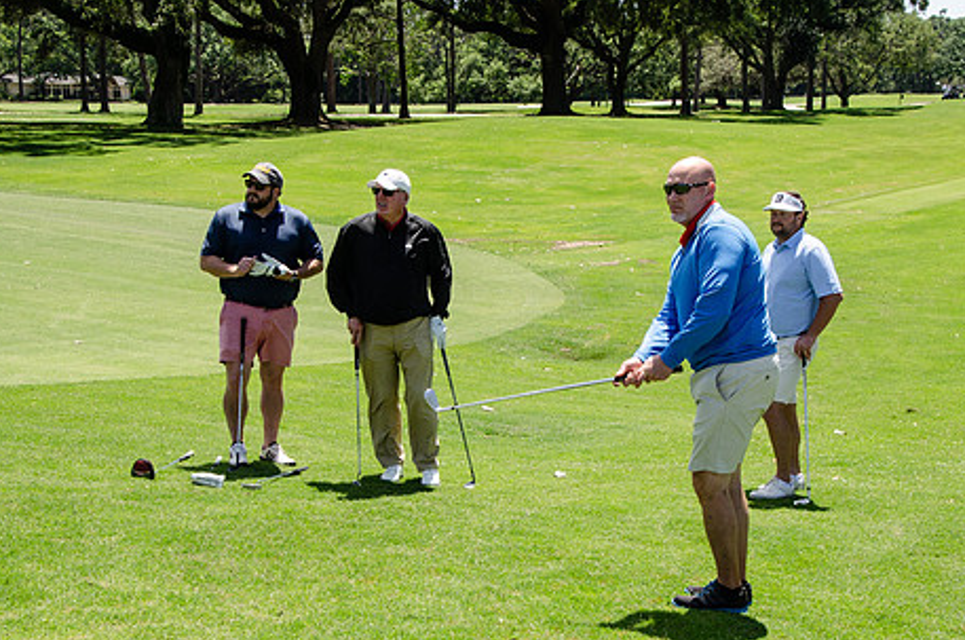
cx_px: 581
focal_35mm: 59
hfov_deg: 33.9
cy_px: 357
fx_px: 1579
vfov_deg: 22.9
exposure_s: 1/500
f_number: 11
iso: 400
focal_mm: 31
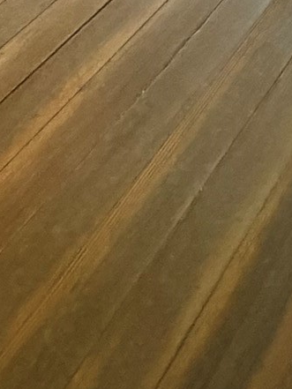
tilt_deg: -4.2
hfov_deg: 21.4
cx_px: -30
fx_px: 731
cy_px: -503
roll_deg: +0.1
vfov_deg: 16.1
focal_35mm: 65
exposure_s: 1/44
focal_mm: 2.22
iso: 1000
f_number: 2.2
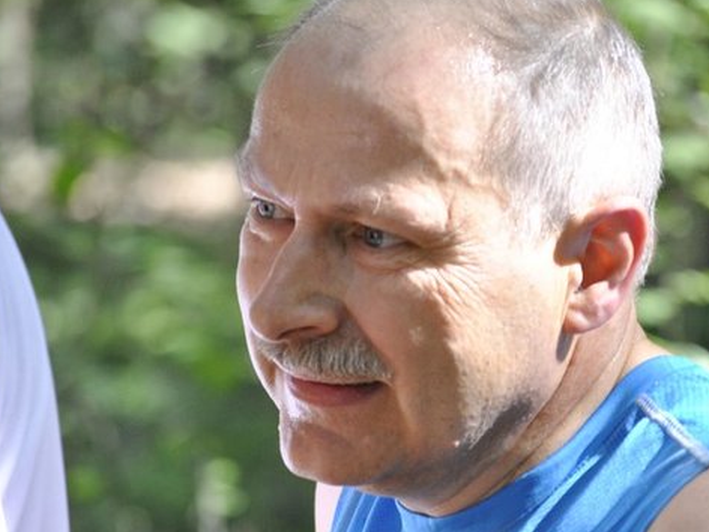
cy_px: 271
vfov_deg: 5.5
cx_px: 451
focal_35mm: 269
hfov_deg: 7.4
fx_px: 5503
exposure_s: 1/320
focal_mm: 135
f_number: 5
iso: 800
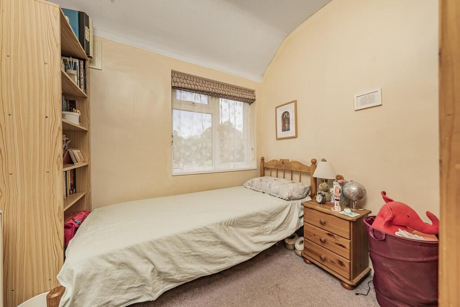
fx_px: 153
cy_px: 154
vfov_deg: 90.0
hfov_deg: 112.6
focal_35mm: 12
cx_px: 230
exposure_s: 1/250
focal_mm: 12
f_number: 9
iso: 320
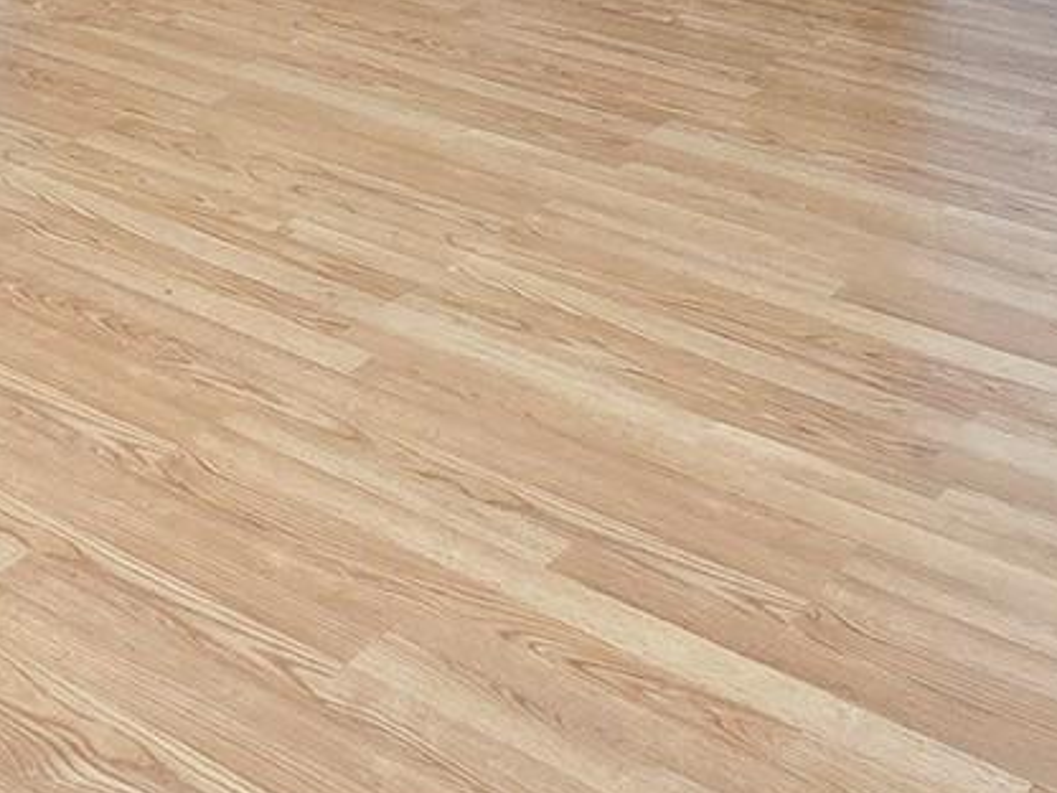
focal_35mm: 64
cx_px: -8
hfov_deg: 28.4
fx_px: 1954
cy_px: -437
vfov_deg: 19.6
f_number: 2.2
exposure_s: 1/60
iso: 64
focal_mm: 2.2
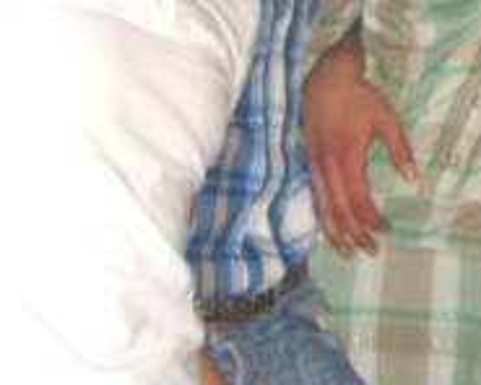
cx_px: 551
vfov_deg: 12.4
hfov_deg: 15.5
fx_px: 1708
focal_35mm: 120
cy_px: -122
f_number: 2.8
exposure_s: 1/60
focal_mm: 7.9
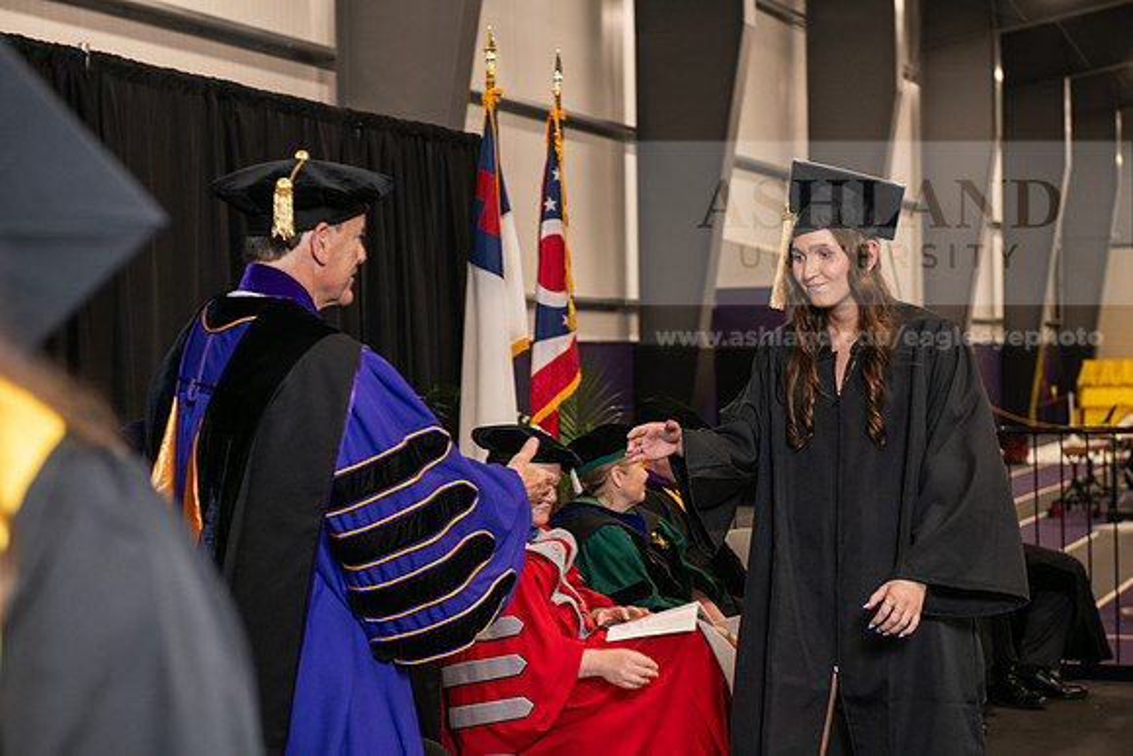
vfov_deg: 19.5
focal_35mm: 70
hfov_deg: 28.8
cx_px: 566
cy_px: 378
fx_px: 2203
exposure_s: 1/125
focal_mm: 70
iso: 1600
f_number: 5
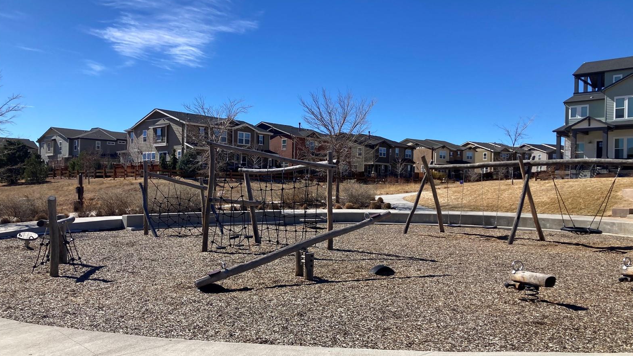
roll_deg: -1.9
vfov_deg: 37.7
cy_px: 199
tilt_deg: +1.0
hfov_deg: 62.6
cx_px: 316
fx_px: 520
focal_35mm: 31
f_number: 1.8
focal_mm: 3.99
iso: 25
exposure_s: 1/2703
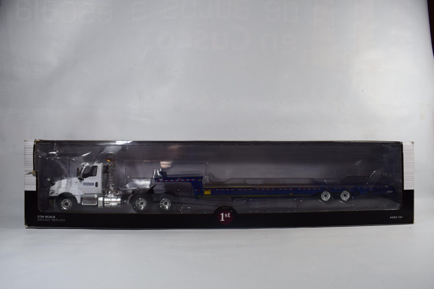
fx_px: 362
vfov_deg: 43.6
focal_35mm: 30
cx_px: 217
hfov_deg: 61.9
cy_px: 144
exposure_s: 1/50
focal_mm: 20
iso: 400
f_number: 8
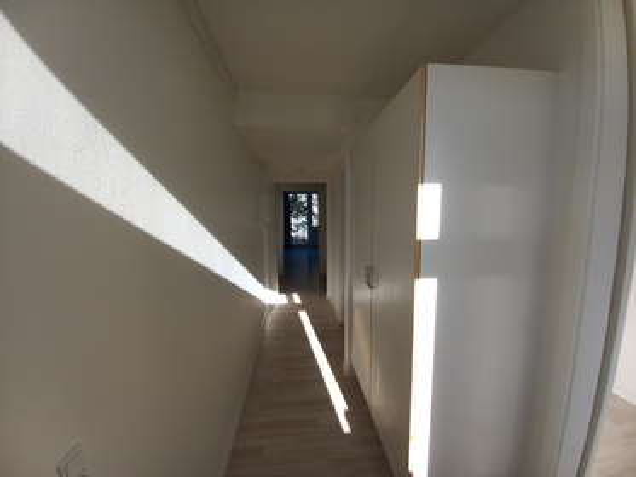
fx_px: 239
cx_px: 318
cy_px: 238
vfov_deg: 89.9
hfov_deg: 106.2
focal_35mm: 13
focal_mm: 1.42
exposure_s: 1/268
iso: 40
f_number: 2.2
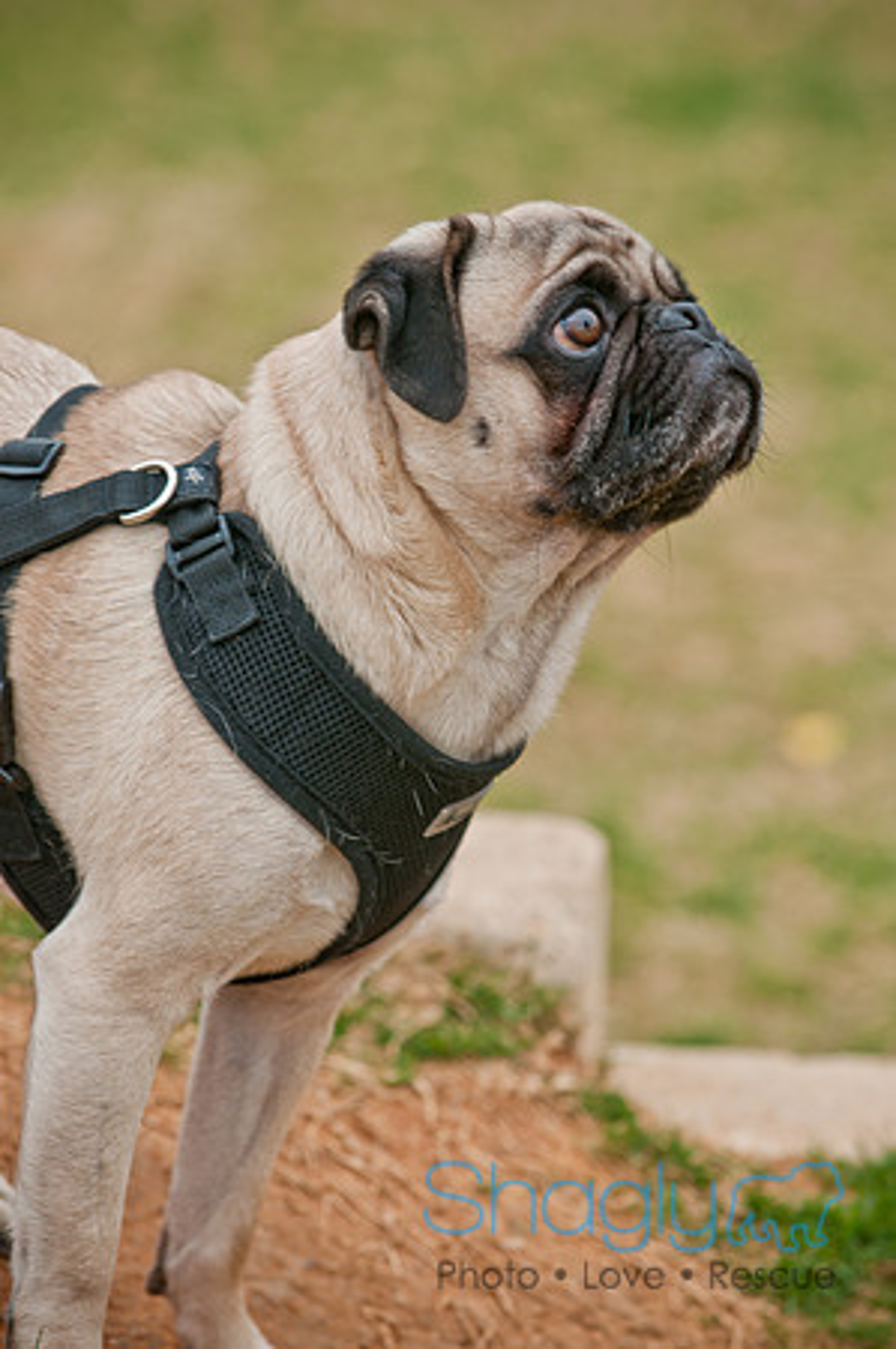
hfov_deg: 4.9
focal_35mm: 278
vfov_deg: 7.4
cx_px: 448
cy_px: 674
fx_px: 10383
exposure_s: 1/400
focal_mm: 185
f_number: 5
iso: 200
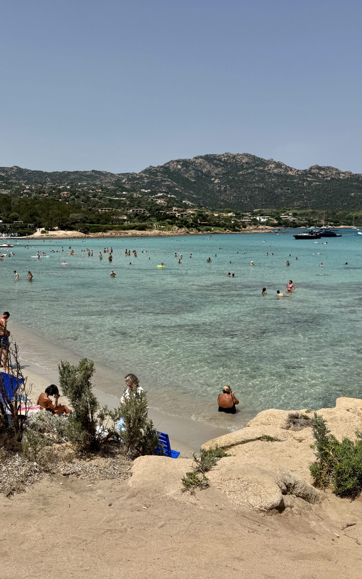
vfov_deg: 56.7
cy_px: 290
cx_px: 80
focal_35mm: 34
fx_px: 537
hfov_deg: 36.2
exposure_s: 1/9009
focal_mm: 6.76
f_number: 1.78
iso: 80
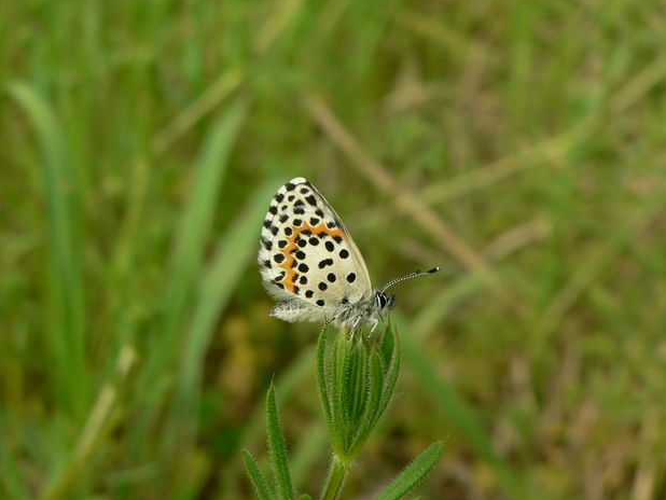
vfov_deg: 24.8
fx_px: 1136
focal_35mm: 59
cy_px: 254
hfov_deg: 32.7
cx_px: 344
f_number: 4
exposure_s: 1/320
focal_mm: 9.4
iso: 80
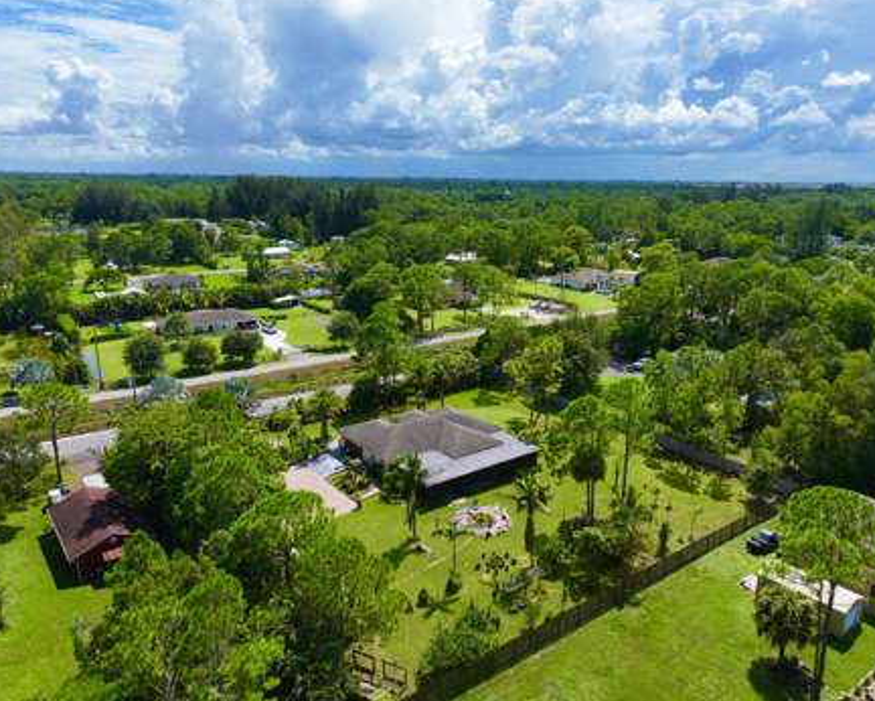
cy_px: 352
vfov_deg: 55.0
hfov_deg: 66.0
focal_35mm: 26
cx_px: 446
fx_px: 674
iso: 110
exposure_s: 1/2500
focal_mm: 12.29
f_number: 2.8
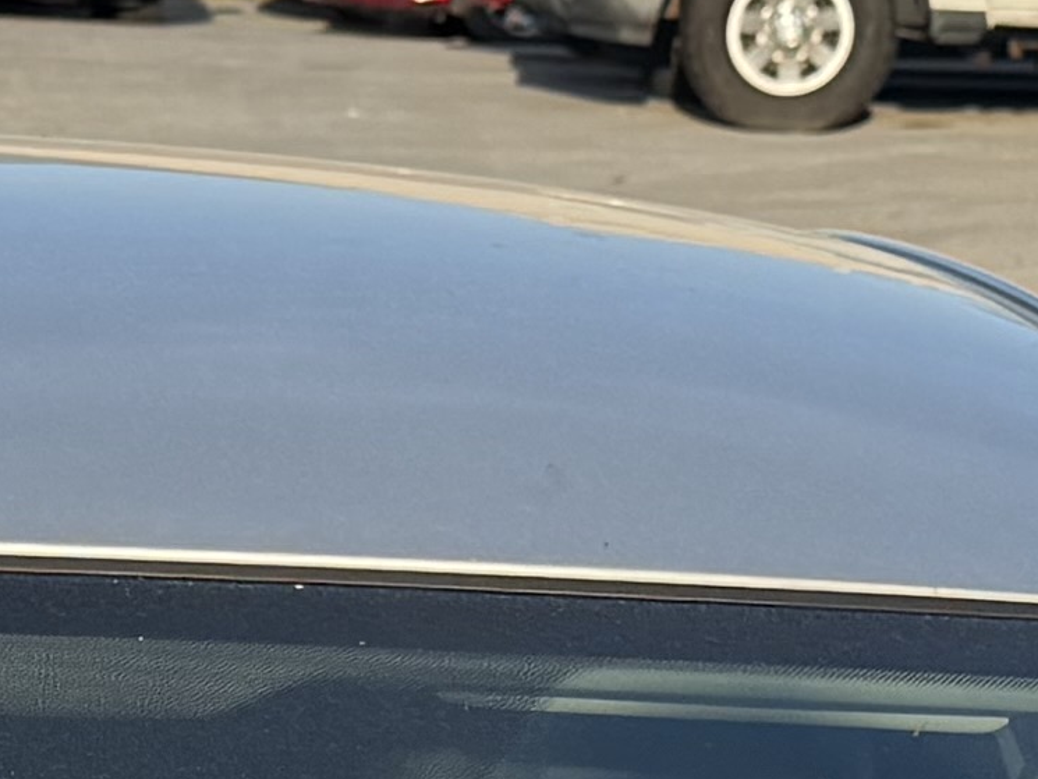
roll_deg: -3.2
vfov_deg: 7.9
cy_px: 1141
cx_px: 70
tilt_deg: -12.6
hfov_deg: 10.7
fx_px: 5518
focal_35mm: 184
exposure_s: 1/1855
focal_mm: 6.76
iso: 80
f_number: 1.78
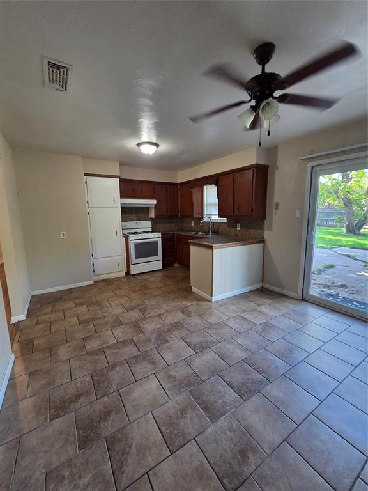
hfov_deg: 89.9
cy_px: 246
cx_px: 184
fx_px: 184
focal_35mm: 13
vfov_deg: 106.2
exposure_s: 1/60
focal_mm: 2.2
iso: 250
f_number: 2.2
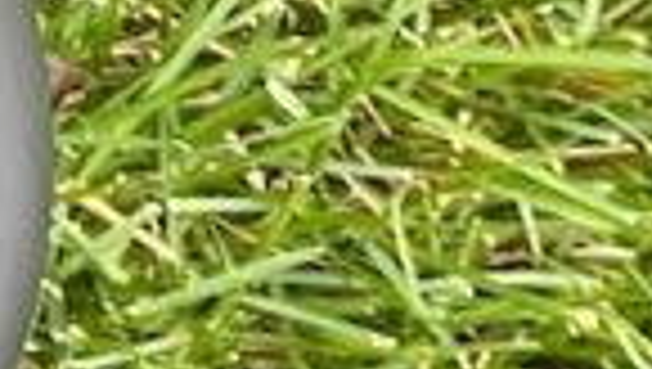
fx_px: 6924
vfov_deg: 3.0
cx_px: -1565
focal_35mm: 400
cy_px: -590
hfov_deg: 5.0
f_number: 2
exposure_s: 1/222
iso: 25
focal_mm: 6
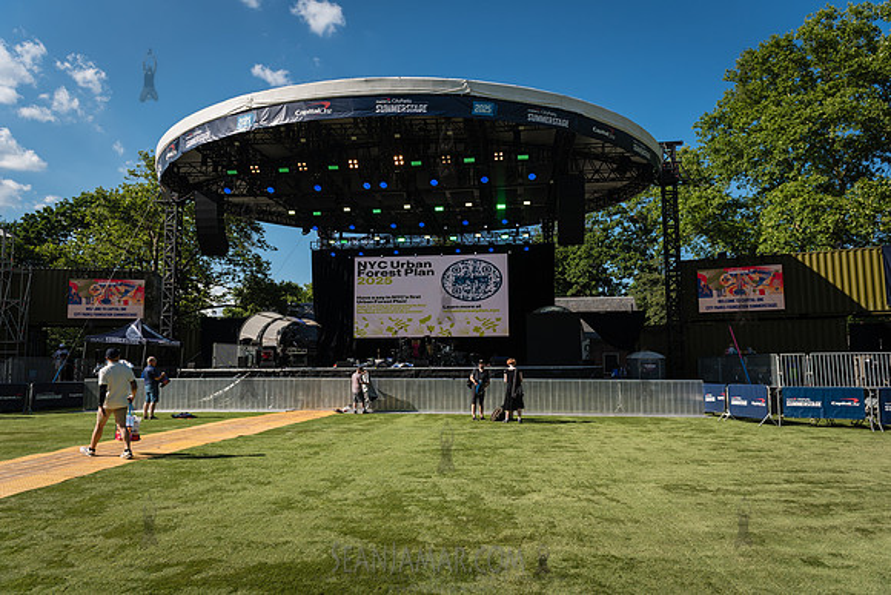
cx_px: 446
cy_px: 298
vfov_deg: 53.2
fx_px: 594
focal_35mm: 24
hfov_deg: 73.7
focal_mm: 24
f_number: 4
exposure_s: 1/1250
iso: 160
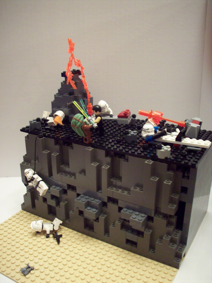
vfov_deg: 50.1
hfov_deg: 38.7
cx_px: 106
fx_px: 302
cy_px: 142
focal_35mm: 37
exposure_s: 1/8
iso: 166
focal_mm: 6.2
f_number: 2.8
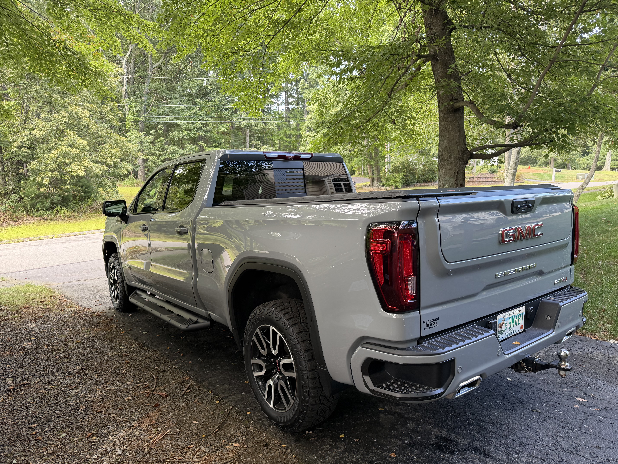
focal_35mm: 24
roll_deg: +0.2
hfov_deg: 71.6
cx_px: 309
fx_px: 428
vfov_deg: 56.8
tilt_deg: -5.8
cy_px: 232
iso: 160
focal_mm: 6.76
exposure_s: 1/121
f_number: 1.78
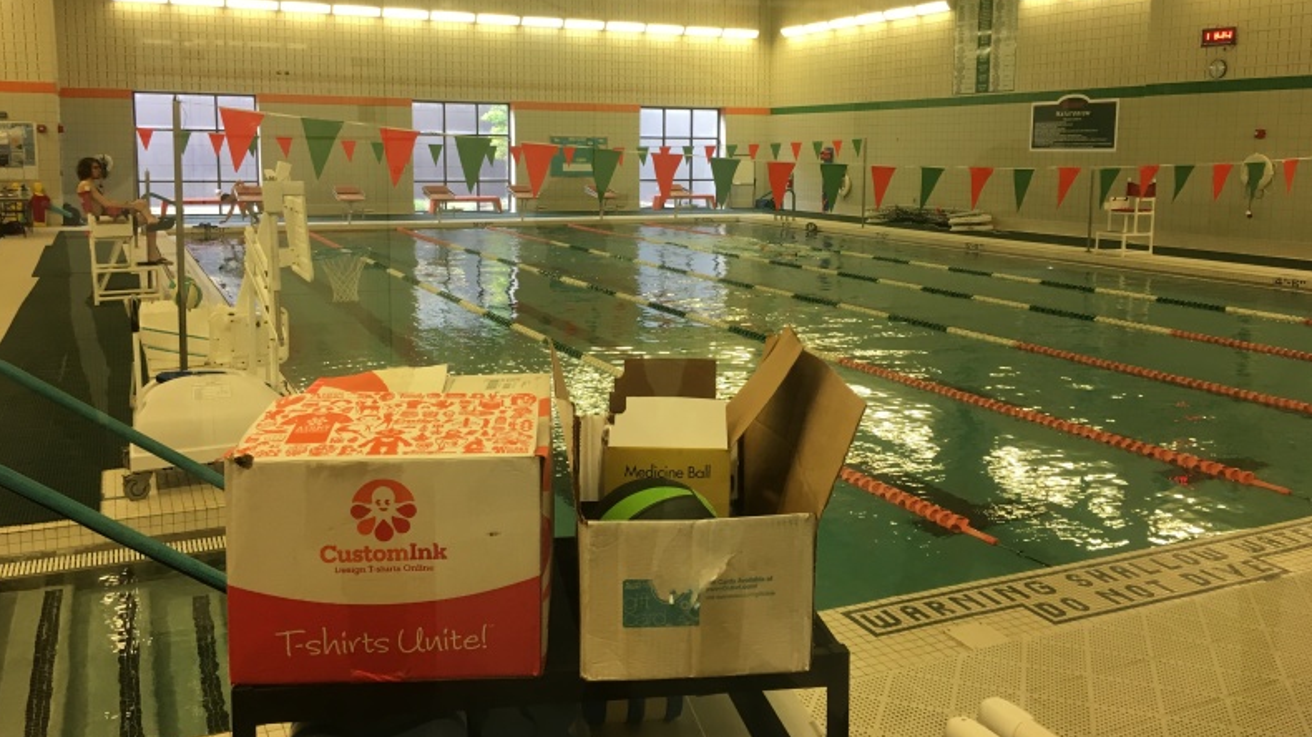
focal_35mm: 32
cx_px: 656
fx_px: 1113
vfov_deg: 36.5
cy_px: 290
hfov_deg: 61.0
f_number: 2.2
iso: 32
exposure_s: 1/30
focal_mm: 4.15
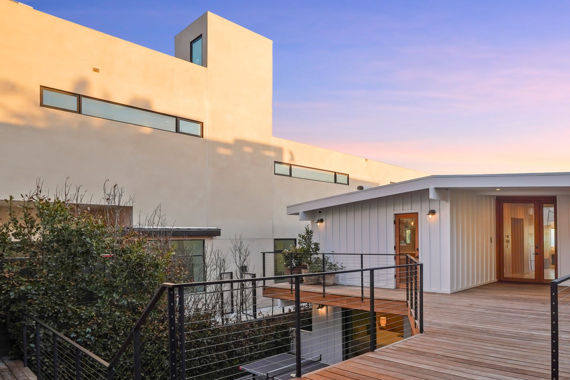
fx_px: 364
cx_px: 375
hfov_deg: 74.0
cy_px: 240
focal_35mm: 23
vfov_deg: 54.4
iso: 250
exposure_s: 1/30
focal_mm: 16
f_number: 9
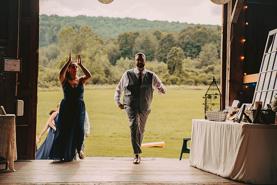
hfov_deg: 27.0
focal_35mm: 75
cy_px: 92
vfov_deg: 18.2
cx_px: 138
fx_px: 577
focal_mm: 75
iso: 400
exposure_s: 1/1000
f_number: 2.8
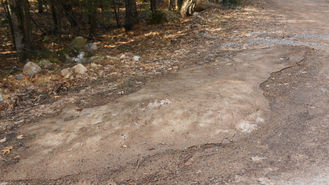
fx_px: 358
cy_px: 105
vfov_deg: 29.0
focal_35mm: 41
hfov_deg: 49.3
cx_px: 183
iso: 100
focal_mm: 22
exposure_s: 1/80
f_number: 4.5
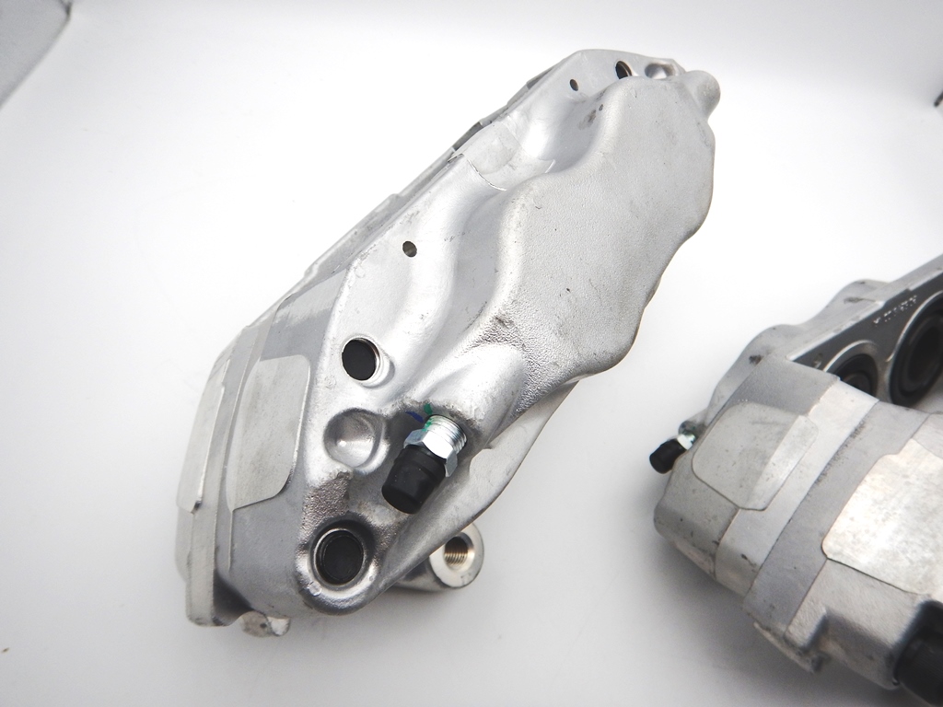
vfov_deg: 56.8
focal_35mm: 24
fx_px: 654
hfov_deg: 71.6
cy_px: 354
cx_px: 472
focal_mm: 4.3
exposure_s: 1/320
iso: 125
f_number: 2.8
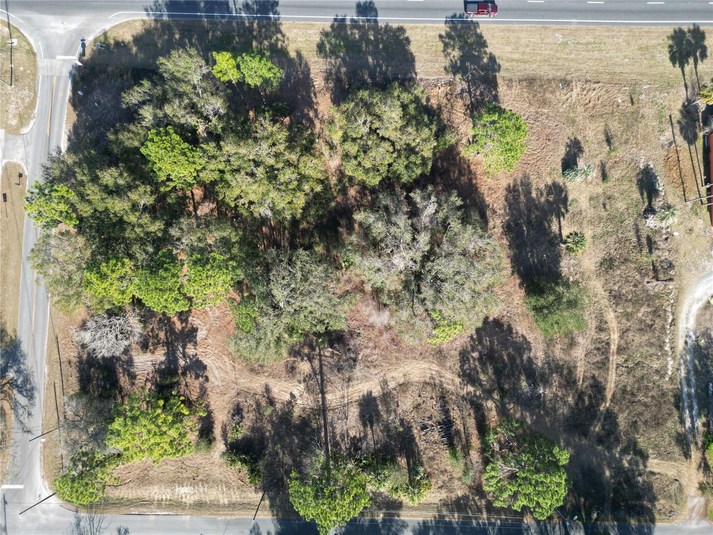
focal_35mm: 24
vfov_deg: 56.8
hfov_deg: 71.6
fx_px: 494
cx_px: 356
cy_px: 268
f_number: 1.7
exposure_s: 1/800
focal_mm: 6.72
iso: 120
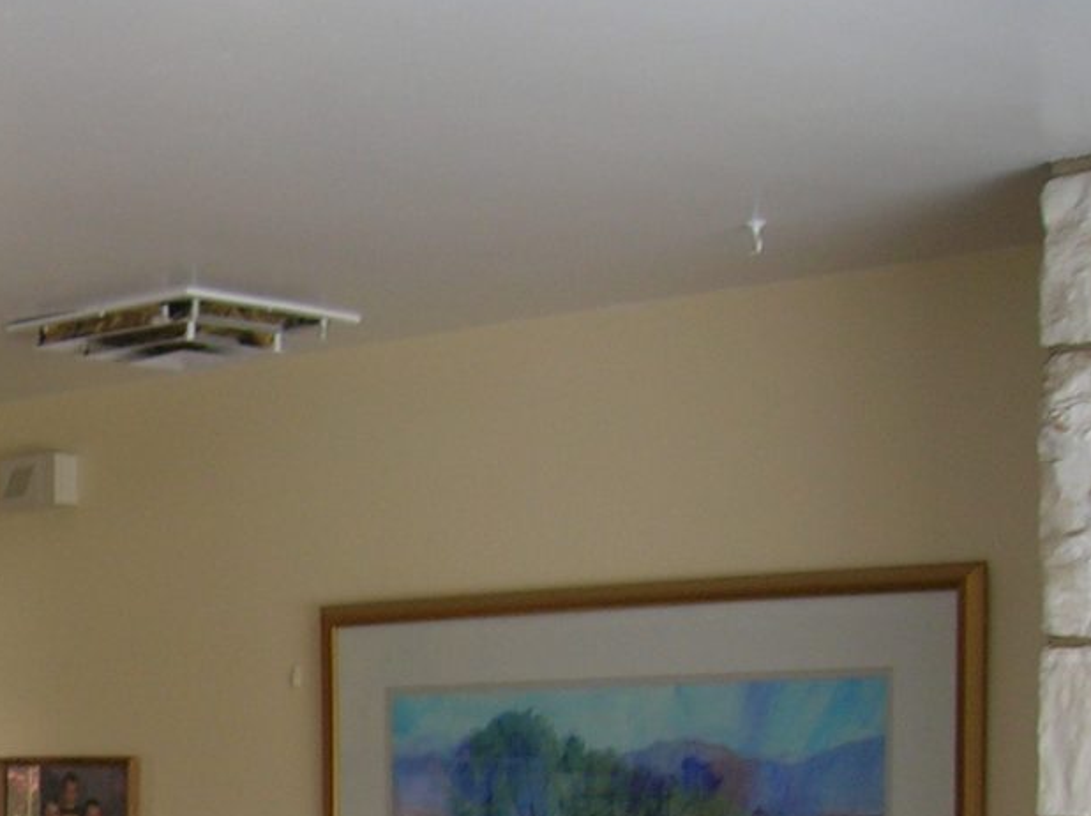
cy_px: 1038
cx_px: -237
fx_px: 2770
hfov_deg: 20.7
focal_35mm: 88
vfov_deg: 16.0
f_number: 2.9
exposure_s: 1/37
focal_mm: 5.7
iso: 50
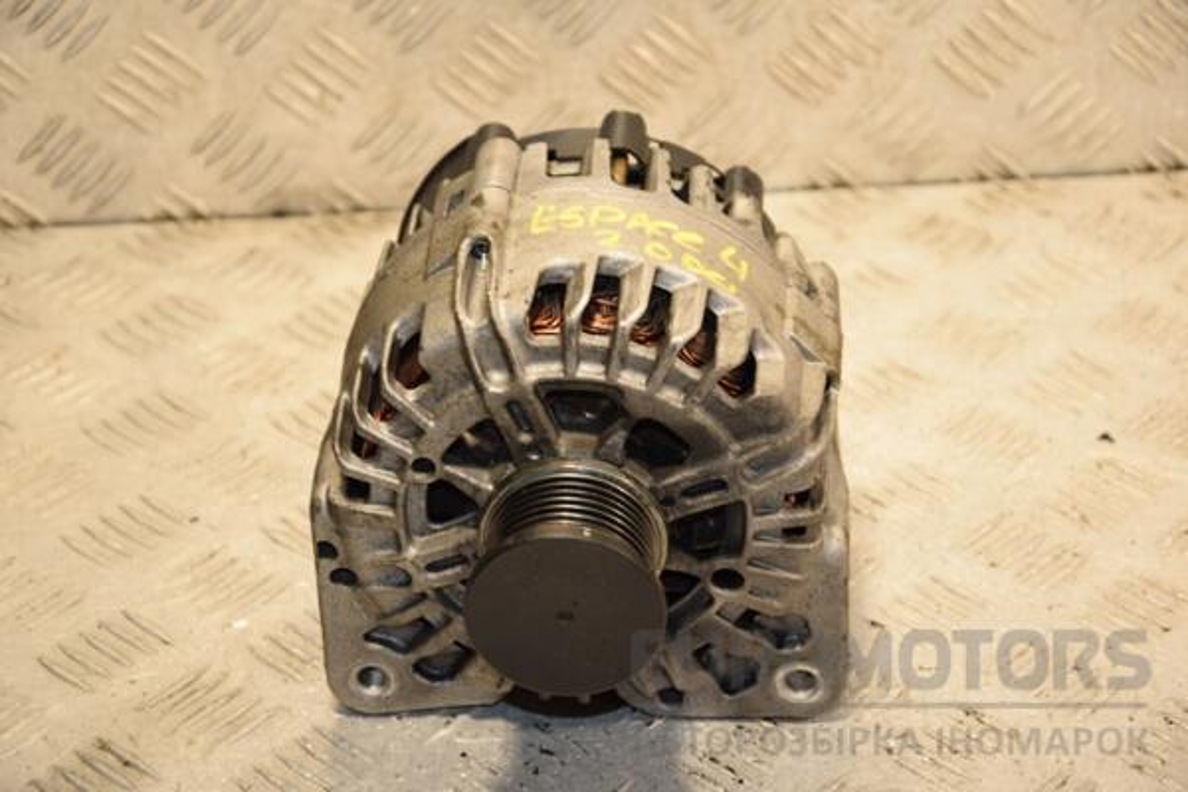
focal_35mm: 99
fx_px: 3267
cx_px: 594
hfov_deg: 20.6
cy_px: 396
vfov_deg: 13.8
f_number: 5.3
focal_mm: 66
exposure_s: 1/160
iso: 800
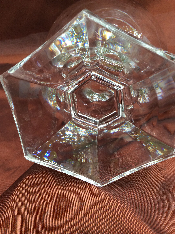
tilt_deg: -43.2
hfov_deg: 44.1
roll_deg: +2.1
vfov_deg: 56.9
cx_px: 88
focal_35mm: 32
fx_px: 216
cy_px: 117
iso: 64
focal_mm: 3.3
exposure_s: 1/25
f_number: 2.4
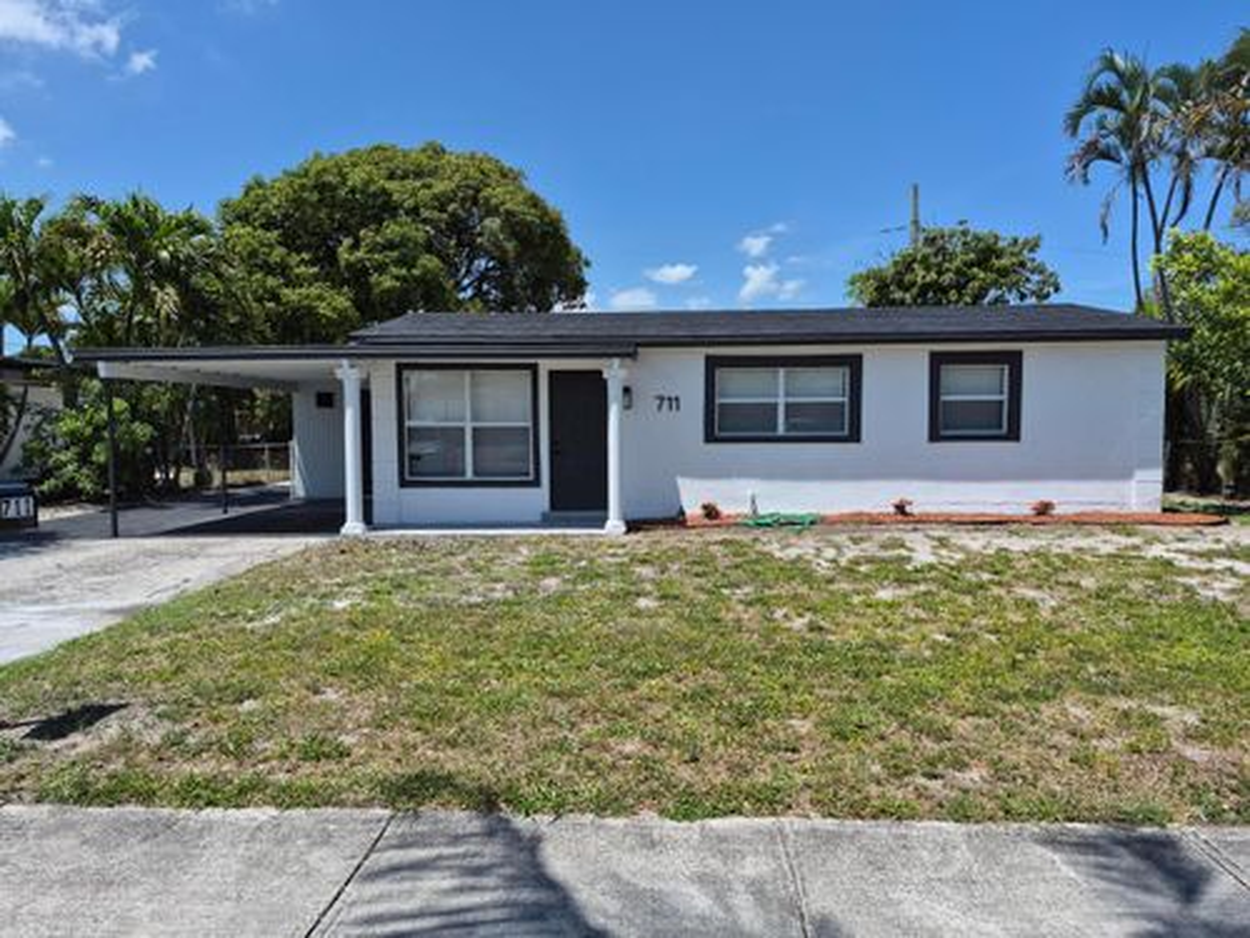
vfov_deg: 58.9
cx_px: 625
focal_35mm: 23
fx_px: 831
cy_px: 469
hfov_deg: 73.9
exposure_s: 1/6144
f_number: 1.8
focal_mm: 5.4
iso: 80
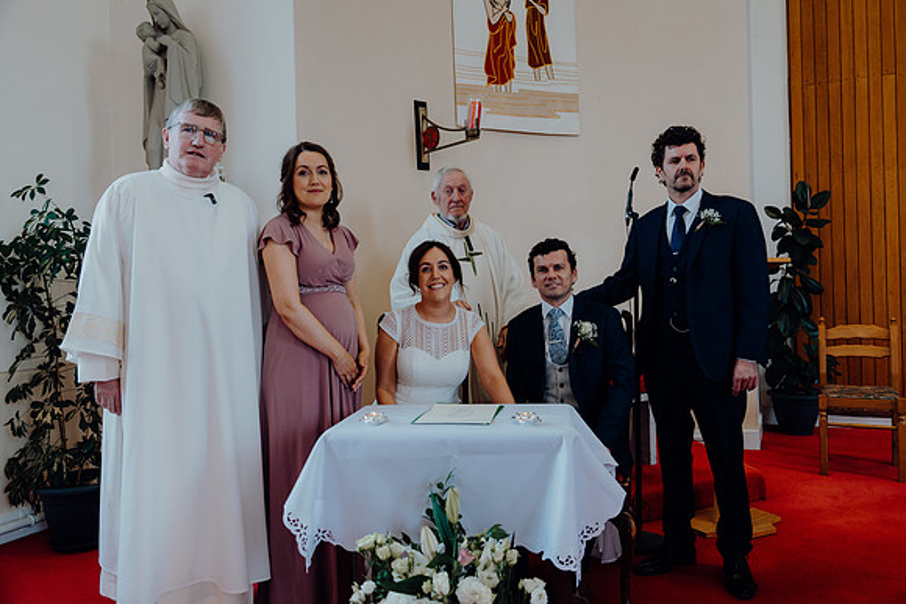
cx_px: 453
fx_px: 705
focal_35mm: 28
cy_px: 302
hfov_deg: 65.5
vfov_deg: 46.4
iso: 400
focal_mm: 28
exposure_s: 1/200
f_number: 2.8
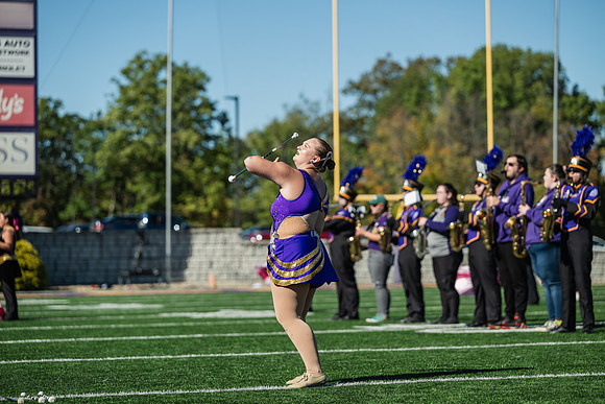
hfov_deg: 17.1
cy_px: 202
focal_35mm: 120
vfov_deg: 11.4
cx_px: 302
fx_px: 2017
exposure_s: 1/1250
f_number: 3.2
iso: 80
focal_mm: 120
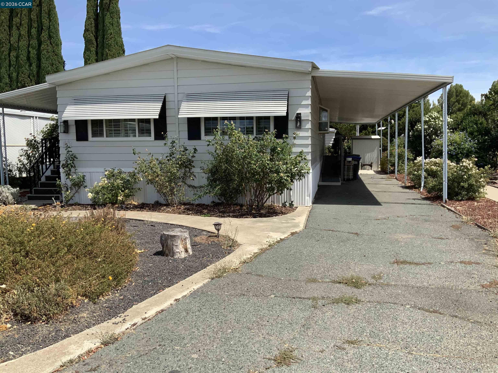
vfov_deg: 48.2
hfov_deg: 61.7
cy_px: 186
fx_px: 417
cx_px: 249
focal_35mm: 29
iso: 20
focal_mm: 3
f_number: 1.8
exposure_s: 1/1984
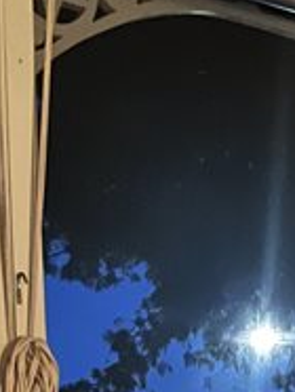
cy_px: 495
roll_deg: +4.7
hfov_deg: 10.9
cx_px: 333
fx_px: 1519
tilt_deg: +4.4
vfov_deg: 14.2
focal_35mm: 134
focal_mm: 5.1
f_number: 1.6
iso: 1000
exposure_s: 1/2
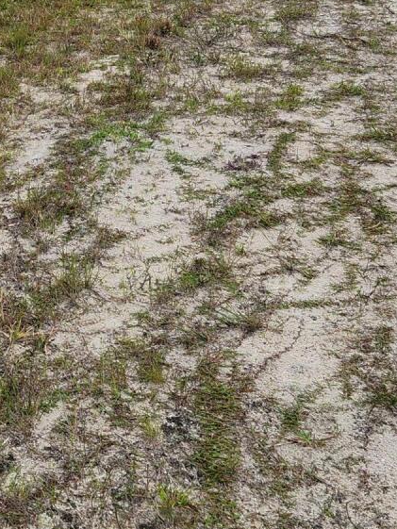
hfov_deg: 17.4
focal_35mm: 82
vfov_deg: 23.1
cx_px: -38
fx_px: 1253
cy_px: 38
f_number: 1.8
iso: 20
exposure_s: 1/1022
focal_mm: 5.4
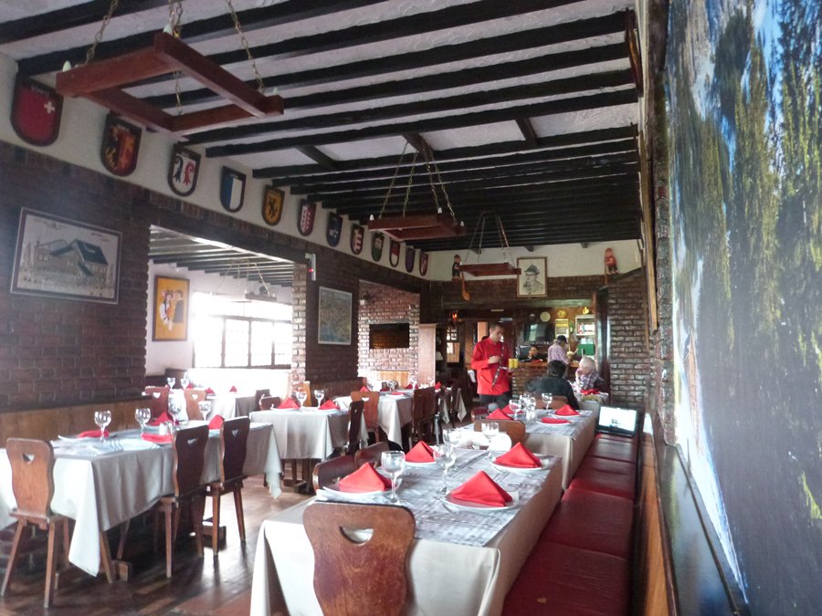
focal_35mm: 25
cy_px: 308
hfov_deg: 69.4
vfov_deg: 54.9
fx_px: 594
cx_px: 411
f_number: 2.8
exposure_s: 1/15
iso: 800
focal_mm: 4.5
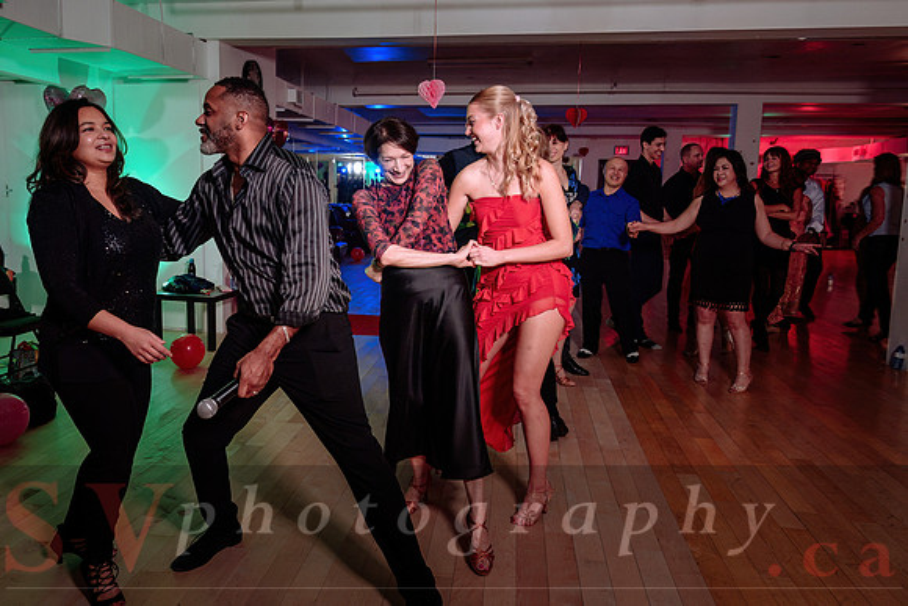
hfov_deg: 67.4
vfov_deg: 48.1
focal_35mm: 27
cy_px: 274
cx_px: 403
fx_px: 678
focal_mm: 24
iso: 800
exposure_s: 1/80
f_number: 4.5
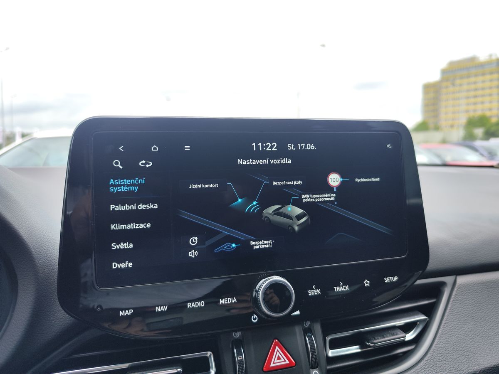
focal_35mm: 23
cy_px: 187
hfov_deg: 73.9
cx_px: 250
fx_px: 332
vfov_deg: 58.9
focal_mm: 7.01
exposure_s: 1/245
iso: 50
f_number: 1.69
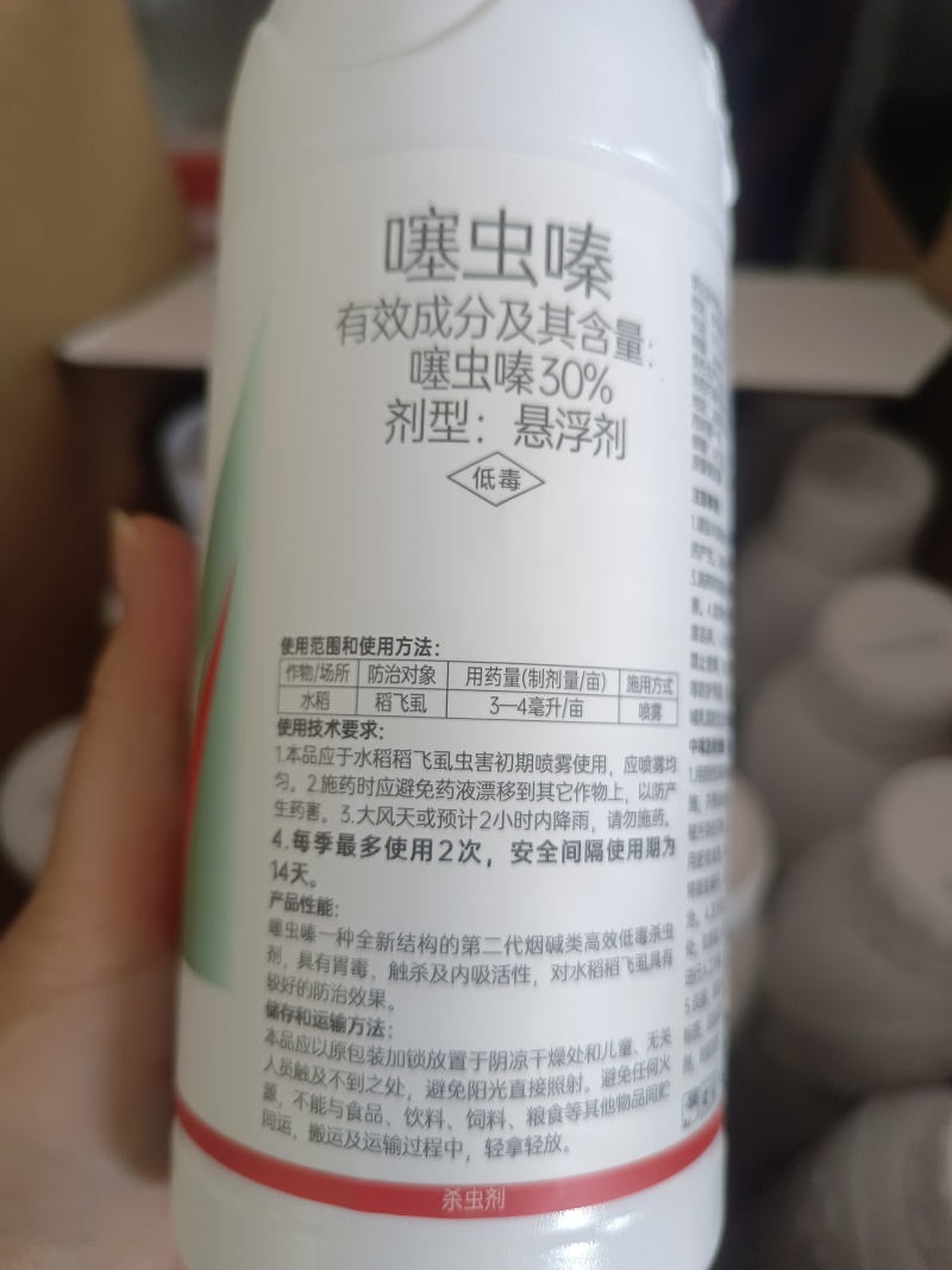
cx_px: 476
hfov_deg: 58.9
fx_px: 844
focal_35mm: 23
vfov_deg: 73.9
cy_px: 635
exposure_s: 1/50
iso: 730
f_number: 1.88
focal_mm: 5.59
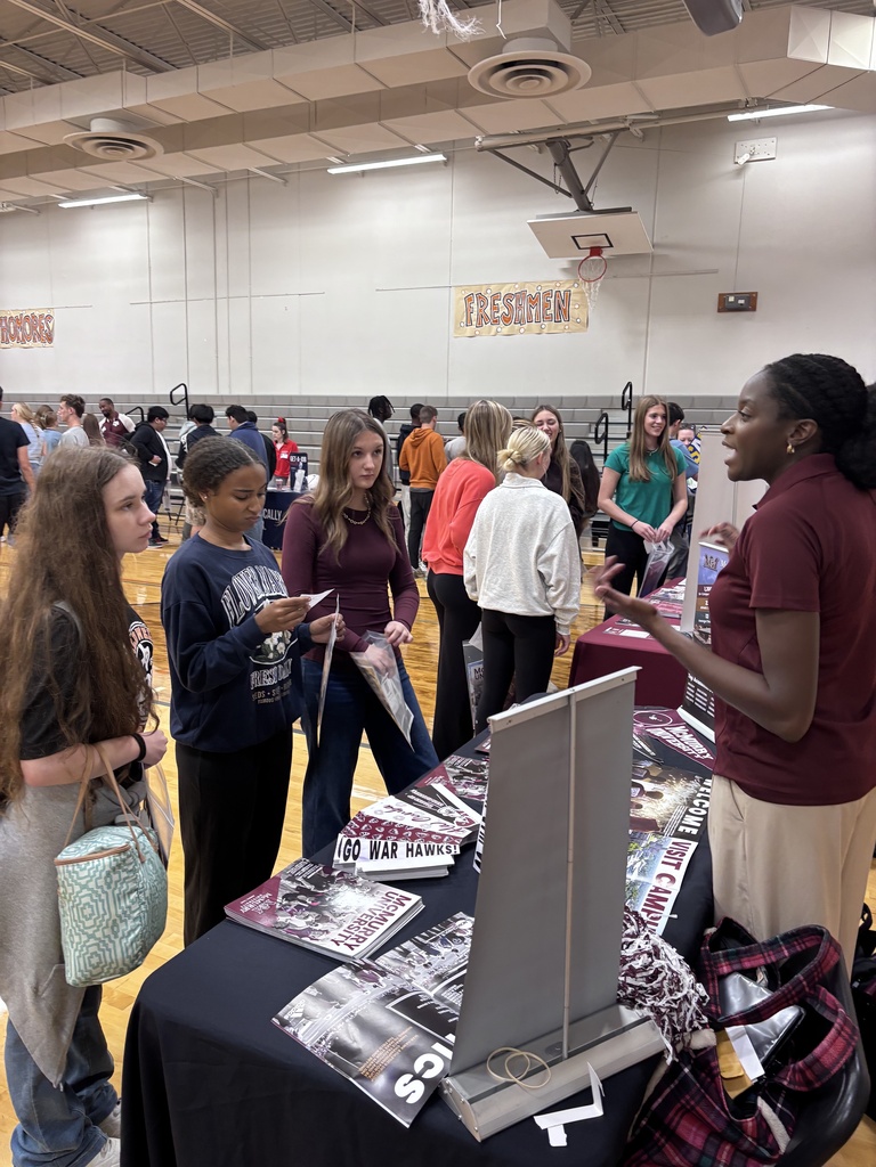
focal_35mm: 26
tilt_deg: -5.4
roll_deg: -1.6
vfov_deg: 67.3
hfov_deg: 53.1
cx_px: 438
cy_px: 584
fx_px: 877
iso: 160
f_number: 1.6
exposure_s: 1/60
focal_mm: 5.96
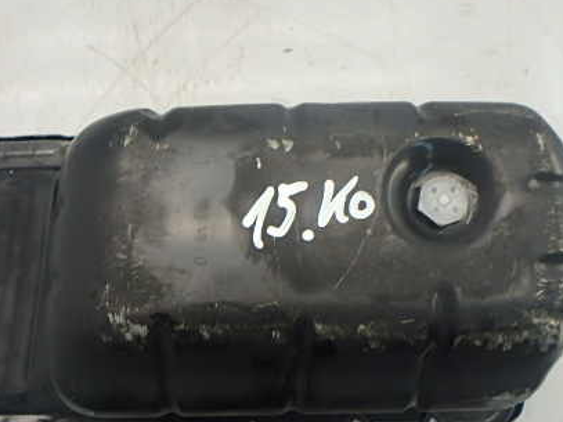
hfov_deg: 55.1
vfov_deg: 42.5
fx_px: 537
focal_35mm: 33
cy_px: 268
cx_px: 238
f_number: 3.5
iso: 200
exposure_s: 1/50
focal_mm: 3.7
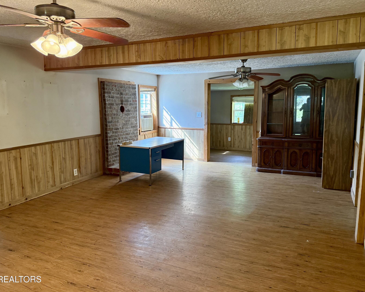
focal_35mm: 26
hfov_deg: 66.0
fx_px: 281
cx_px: 180
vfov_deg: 54.9
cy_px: 141
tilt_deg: -7.3
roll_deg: -0.7
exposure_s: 1/60
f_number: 1.78
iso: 250
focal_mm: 6.76
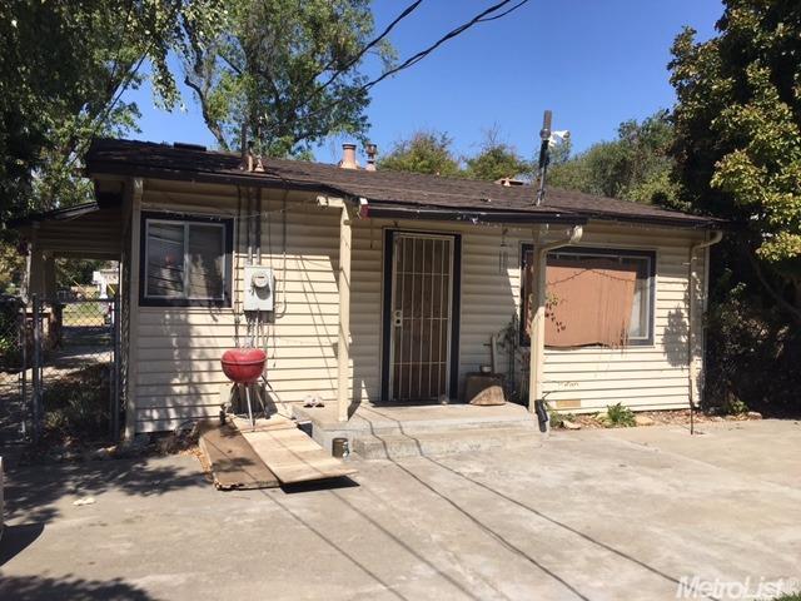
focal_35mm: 29
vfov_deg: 48.2
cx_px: 400
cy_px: 300
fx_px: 671
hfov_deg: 61.7
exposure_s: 1/2262
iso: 25
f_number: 2.2
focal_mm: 4.15
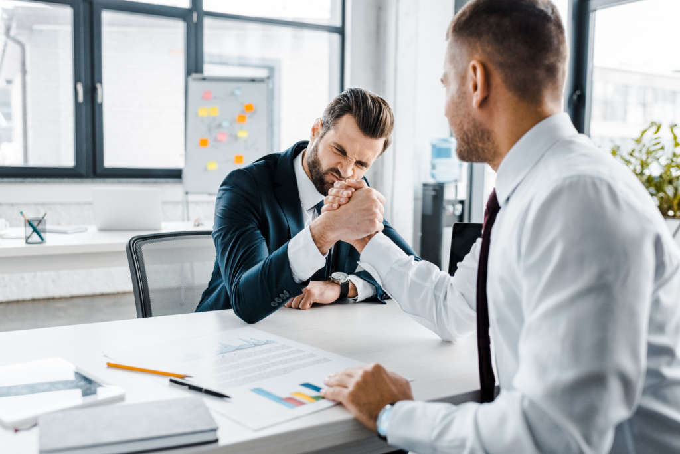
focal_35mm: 35
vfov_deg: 37.9
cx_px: 340
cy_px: 227
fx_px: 661
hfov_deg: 54.4
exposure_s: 1/200
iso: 640
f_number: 2.8
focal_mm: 35
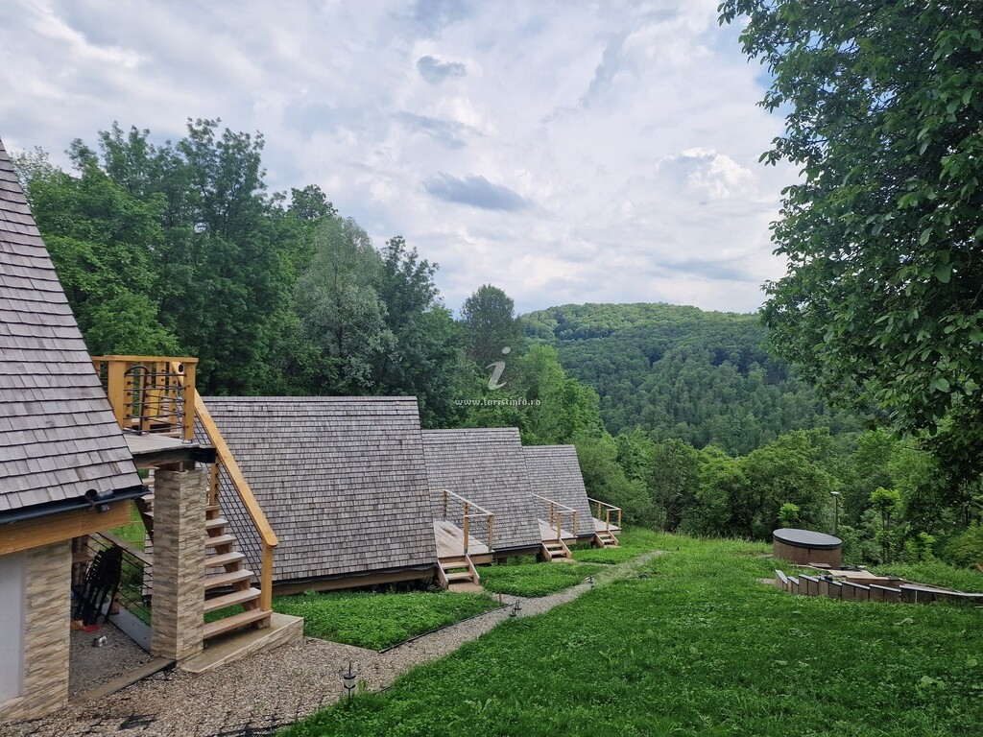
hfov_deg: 73.9
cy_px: 368
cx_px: 492
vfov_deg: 58.9
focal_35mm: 23
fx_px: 653
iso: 50
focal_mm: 6.4
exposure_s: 1/1124
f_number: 1.8
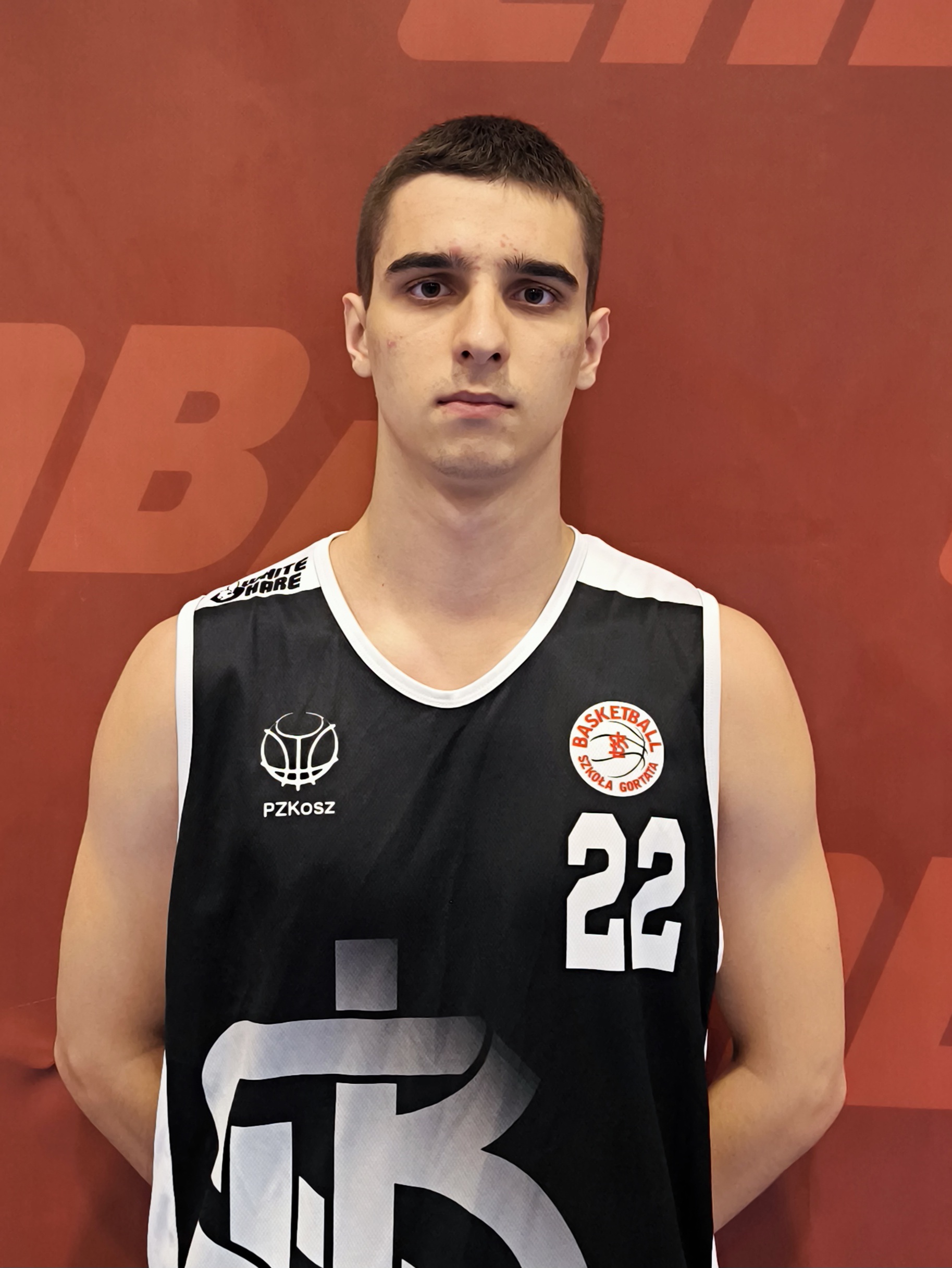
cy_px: 634
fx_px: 1063
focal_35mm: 29
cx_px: 476
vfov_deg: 61.7
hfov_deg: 48.2
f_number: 1.9
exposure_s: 1/50.3
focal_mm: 6.92
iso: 250
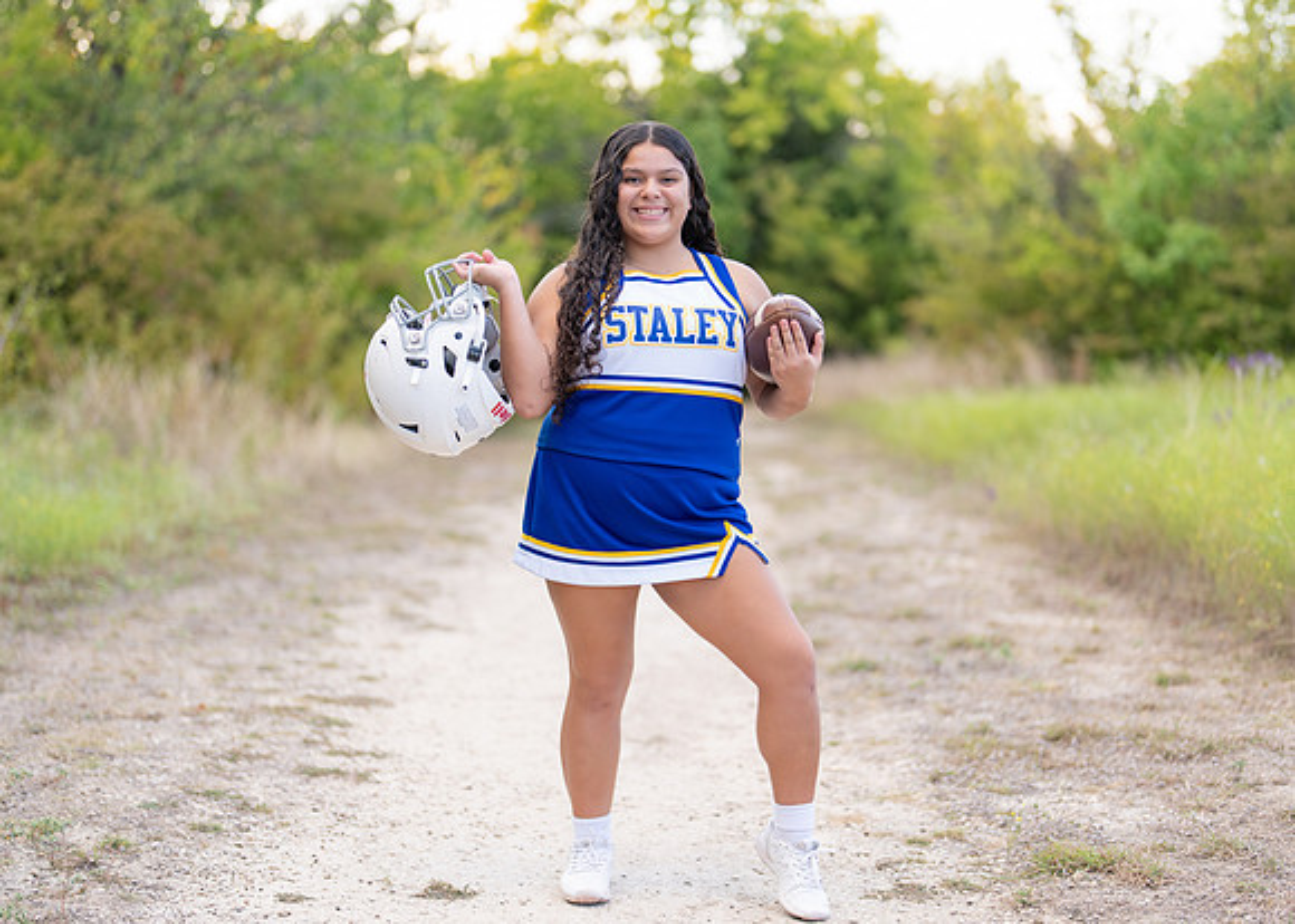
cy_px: 487
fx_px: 2209
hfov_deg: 32.7
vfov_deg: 23.6
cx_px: 661
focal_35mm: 60
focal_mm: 50
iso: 100
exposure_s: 1/500
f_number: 1.2
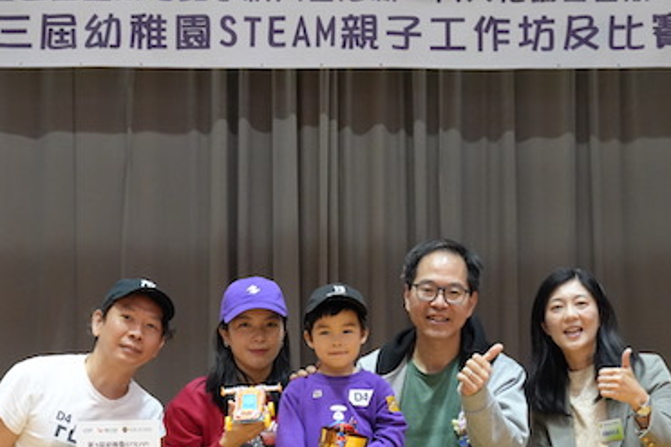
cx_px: 333
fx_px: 1528
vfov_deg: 16.5
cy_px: 370
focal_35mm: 82
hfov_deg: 24.8
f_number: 4
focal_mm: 38
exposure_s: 1/160
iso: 5000
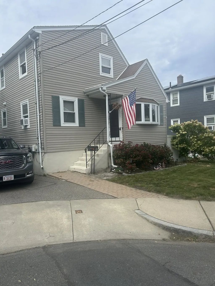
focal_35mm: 26
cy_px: 143
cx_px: 108
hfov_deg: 53.1
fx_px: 215
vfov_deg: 67.3
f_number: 1.5
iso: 50
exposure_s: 1/3704
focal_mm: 5.7
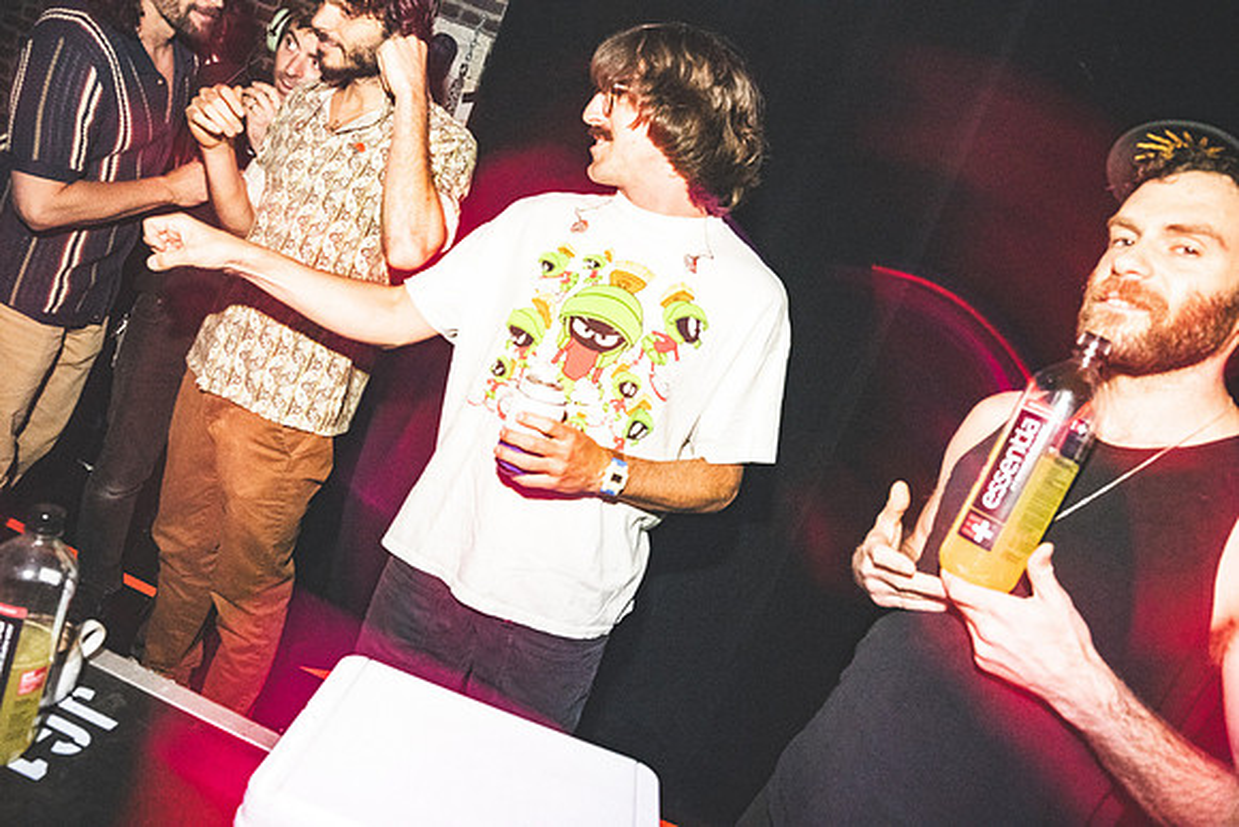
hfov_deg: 73.7
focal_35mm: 24
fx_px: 826
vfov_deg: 53.2
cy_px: 414
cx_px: 620
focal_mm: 24
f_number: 7.1
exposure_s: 1/5
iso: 8000
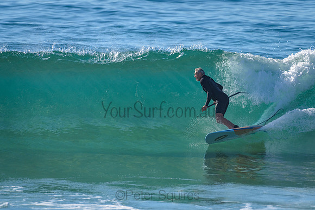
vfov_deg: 2.2
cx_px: 177
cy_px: 81
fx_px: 5363
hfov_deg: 3.4
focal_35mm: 613
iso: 200
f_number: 5.6
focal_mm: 500
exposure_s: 1/2000
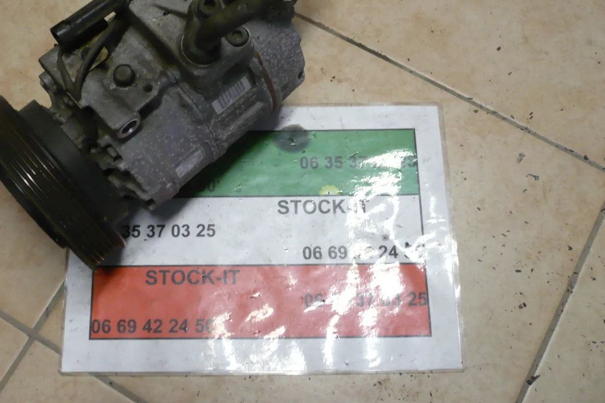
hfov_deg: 46.3
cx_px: 262
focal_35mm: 42
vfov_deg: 31.8
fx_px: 706
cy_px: 149
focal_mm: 5.8
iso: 200
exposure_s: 1/15
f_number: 2.8
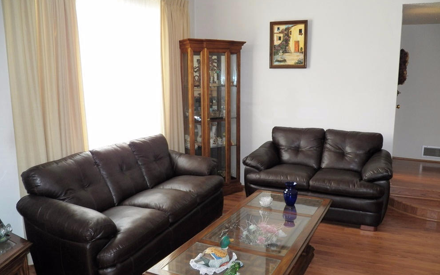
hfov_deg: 62.9
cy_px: 148
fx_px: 360
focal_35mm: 30
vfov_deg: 41.8
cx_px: 222
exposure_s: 1/50
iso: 125
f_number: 2.8
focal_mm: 4.9
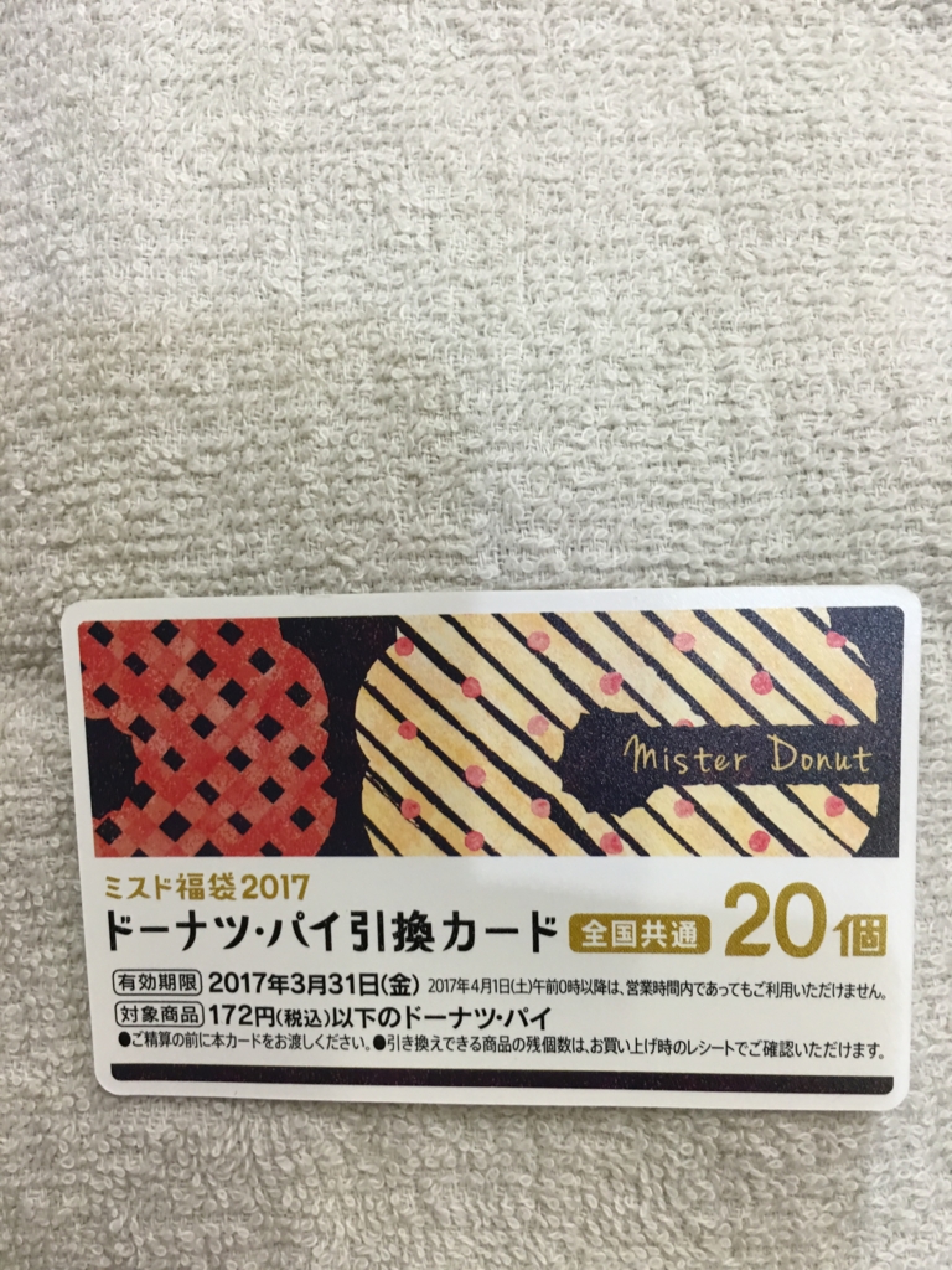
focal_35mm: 29
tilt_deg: -87.1
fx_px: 1063
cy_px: 635
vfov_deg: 61.7
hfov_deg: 48.2
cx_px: 476
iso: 40
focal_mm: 4.15
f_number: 2.2
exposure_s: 1/15
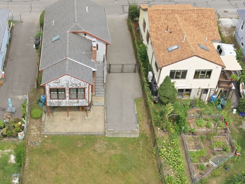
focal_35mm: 54
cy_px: 138
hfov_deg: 35.2
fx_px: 382
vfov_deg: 26.7
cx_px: 83
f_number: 1.8
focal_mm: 8.7
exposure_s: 1/3000
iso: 200
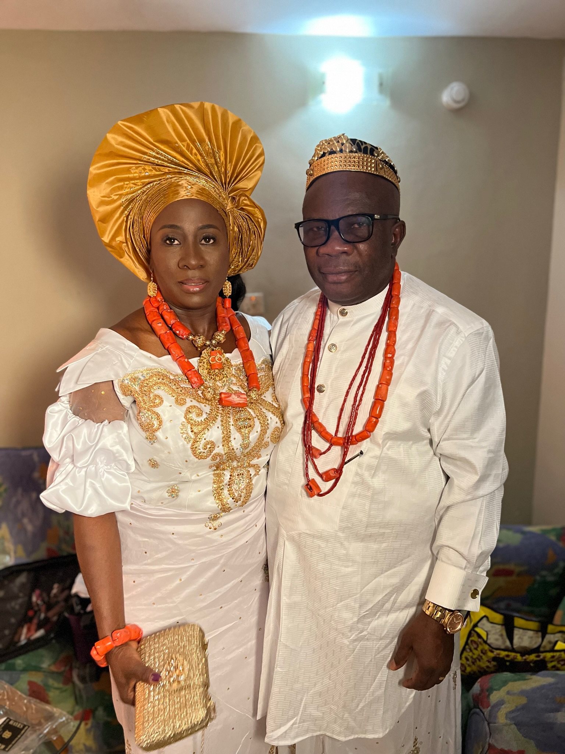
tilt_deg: -12.9
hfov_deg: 53.1
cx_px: 282
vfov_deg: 67.3
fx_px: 566
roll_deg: +1.8
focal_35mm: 26
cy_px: 377
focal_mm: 5.7
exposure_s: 1/60
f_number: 1.5
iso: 500
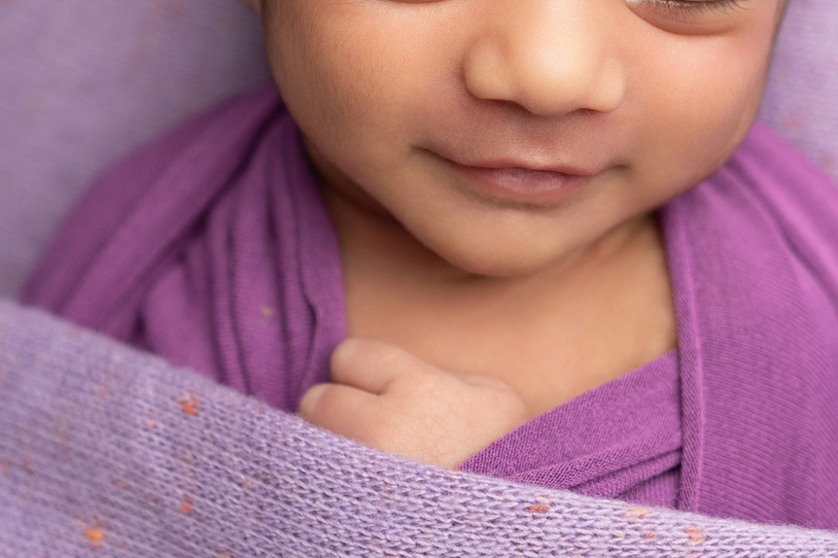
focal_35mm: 104
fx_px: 2420
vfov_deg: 13.0
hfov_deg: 19.4
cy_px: -28
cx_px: 716
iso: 125
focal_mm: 35
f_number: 2.5
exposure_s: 1/20
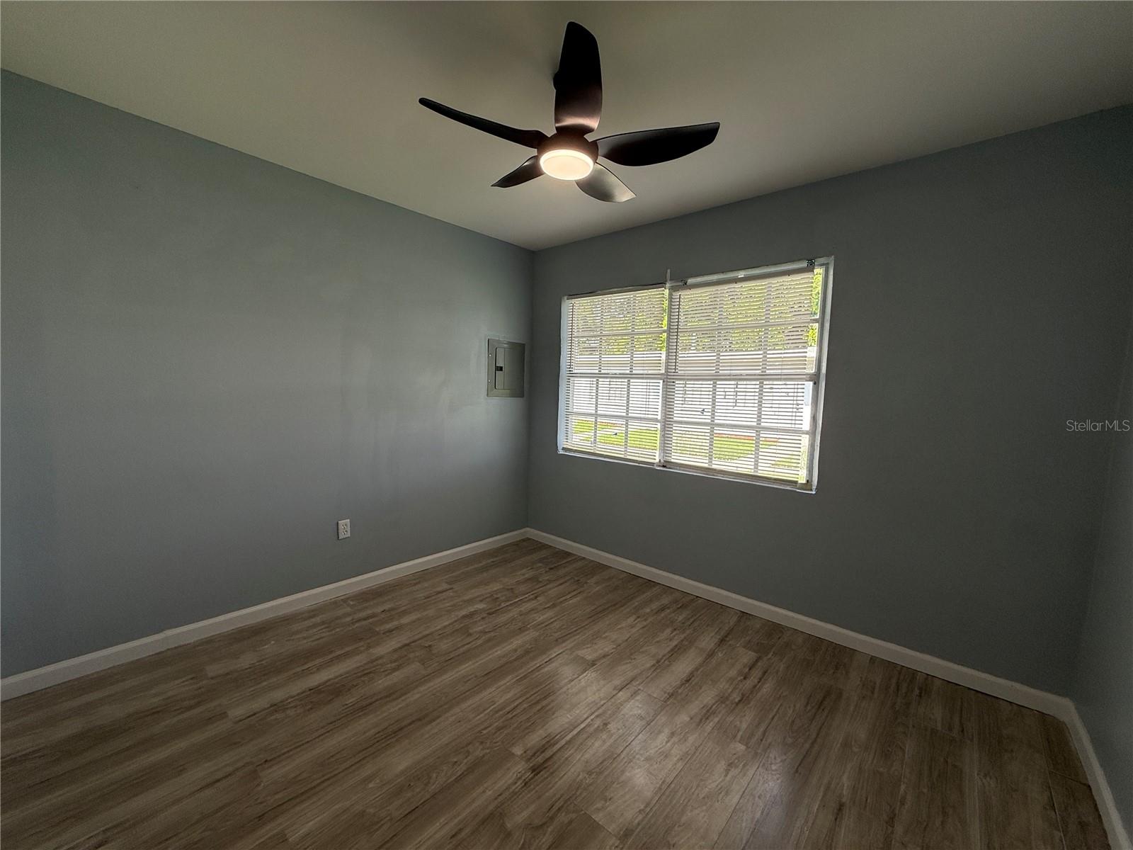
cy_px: 425
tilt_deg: -4.8
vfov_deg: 85.7
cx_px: 566
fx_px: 458
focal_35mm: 14
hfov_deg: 102.1
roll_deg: -1.3
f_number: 2.2
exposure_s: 1/324
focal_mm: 2.22
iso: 64
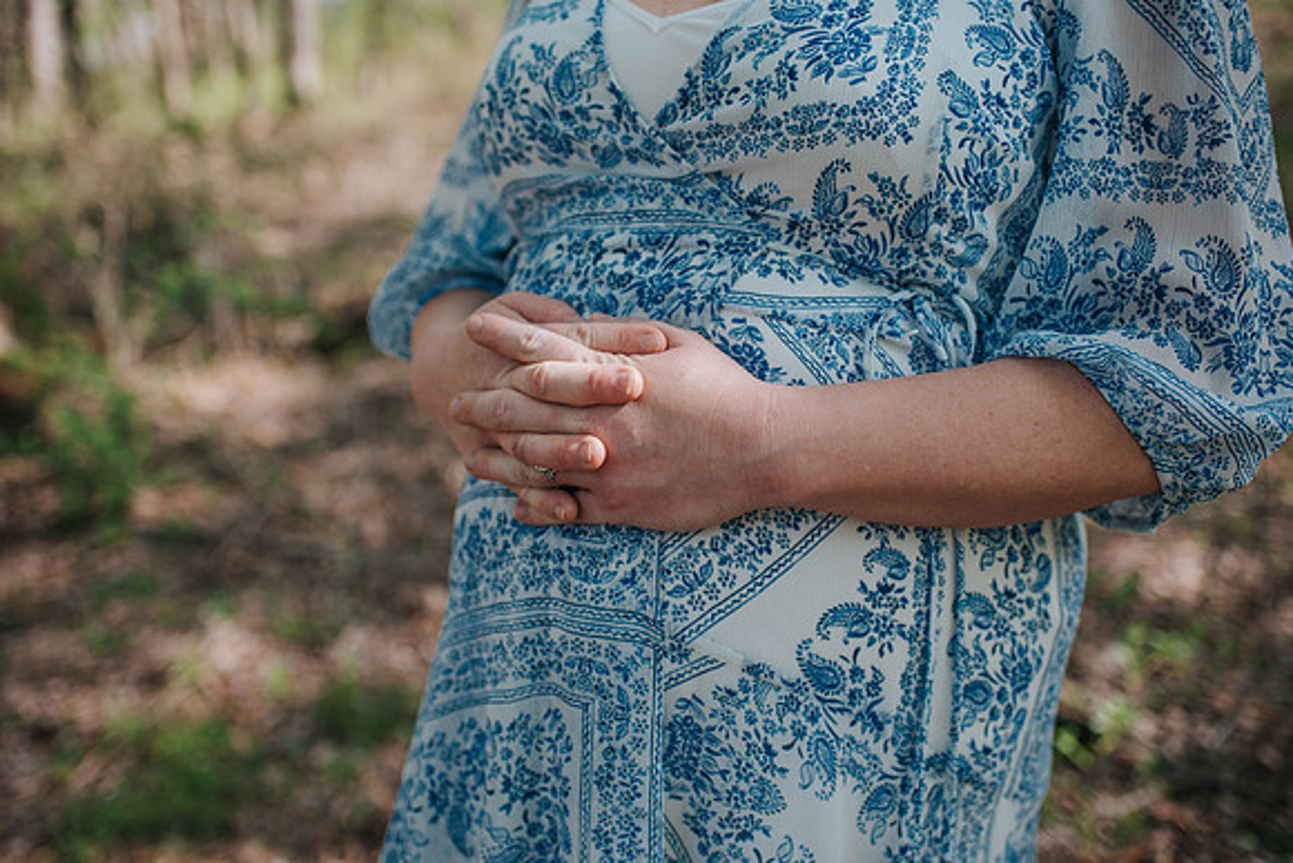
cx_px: 646
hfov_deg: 54.4
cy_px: 432
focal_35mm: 35
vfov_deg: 37.9
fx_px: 1257
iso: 250
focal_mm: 35
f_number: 2.5
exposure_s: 1/1000
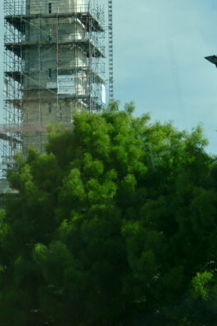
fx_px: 1258
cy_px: 59
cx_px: 77
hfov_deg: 9.9
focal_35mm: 139
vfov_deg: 14.7
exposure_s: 1/250
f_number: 3.4
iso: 125
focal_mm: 19.84
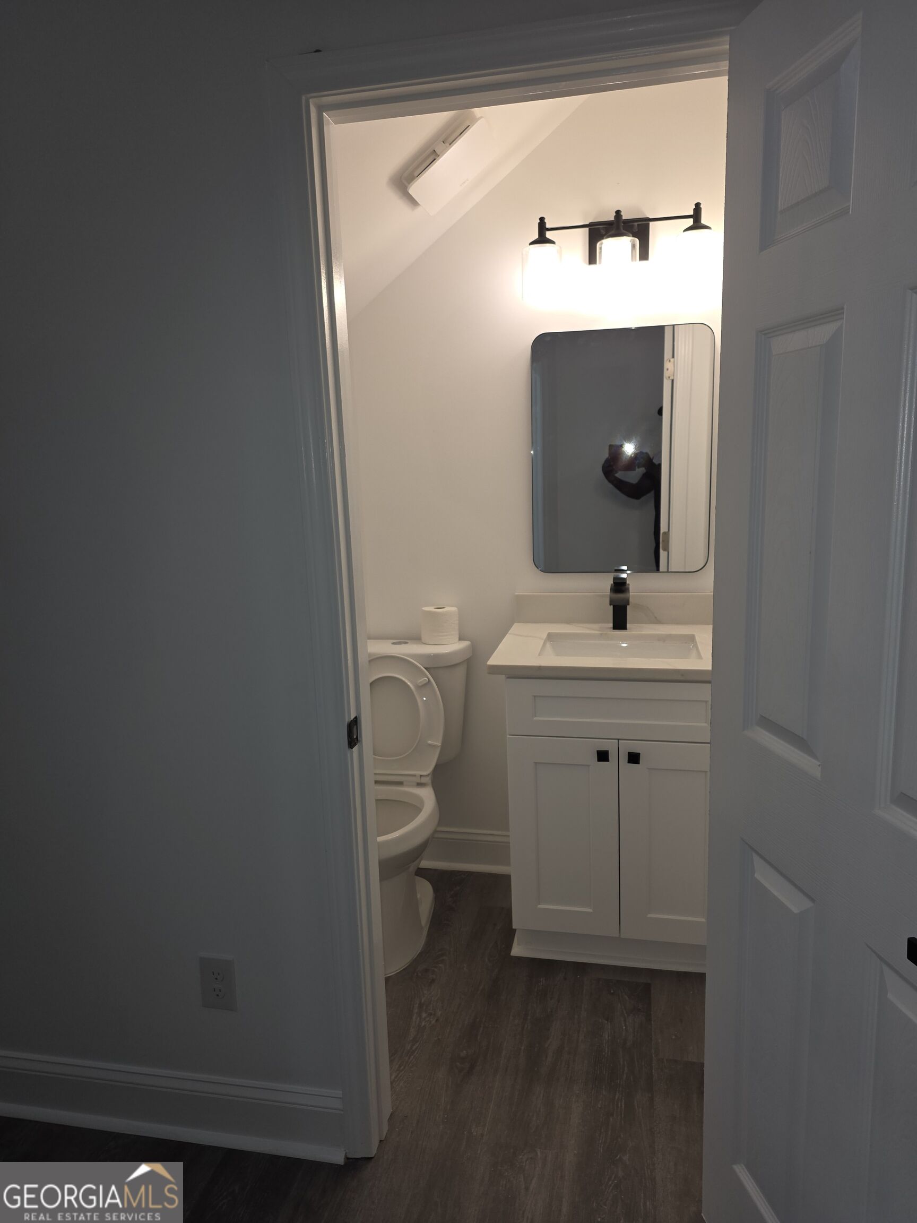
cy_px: 612
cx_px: 458
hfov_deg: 58.9
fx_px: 812
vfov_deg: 73.9
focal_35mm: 23
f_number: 1.7
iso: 25
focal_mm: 6.25
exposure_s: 1/60
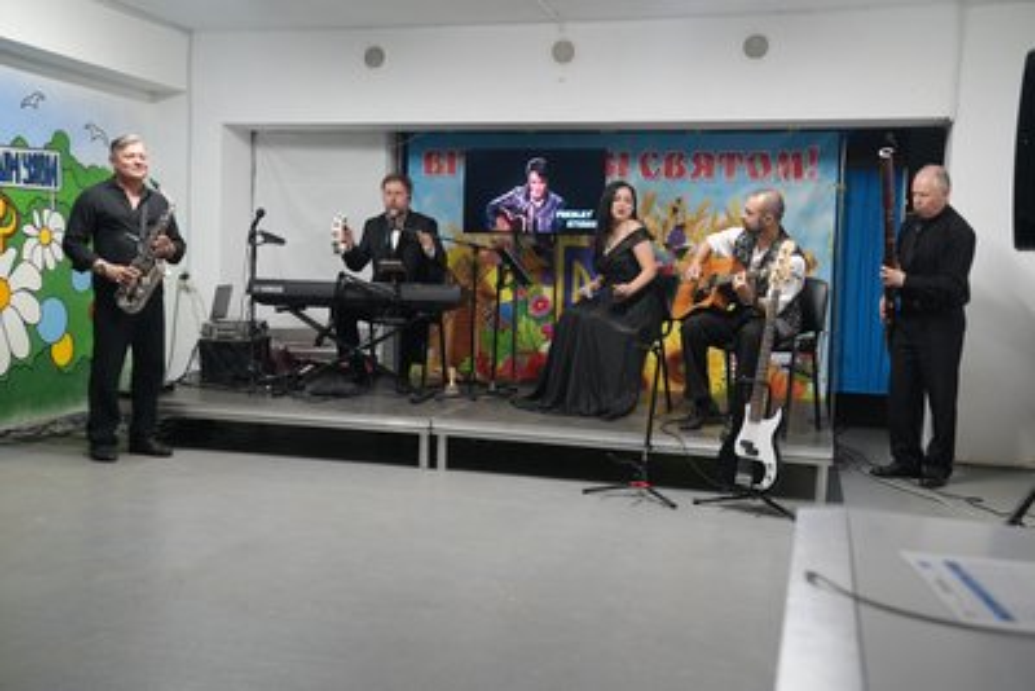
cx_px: 518
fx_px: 1093
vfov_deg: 35.1
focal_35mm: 38
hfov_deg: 50.7
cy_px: 346
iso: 2500
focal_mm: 38
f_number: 4
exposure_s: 1/160
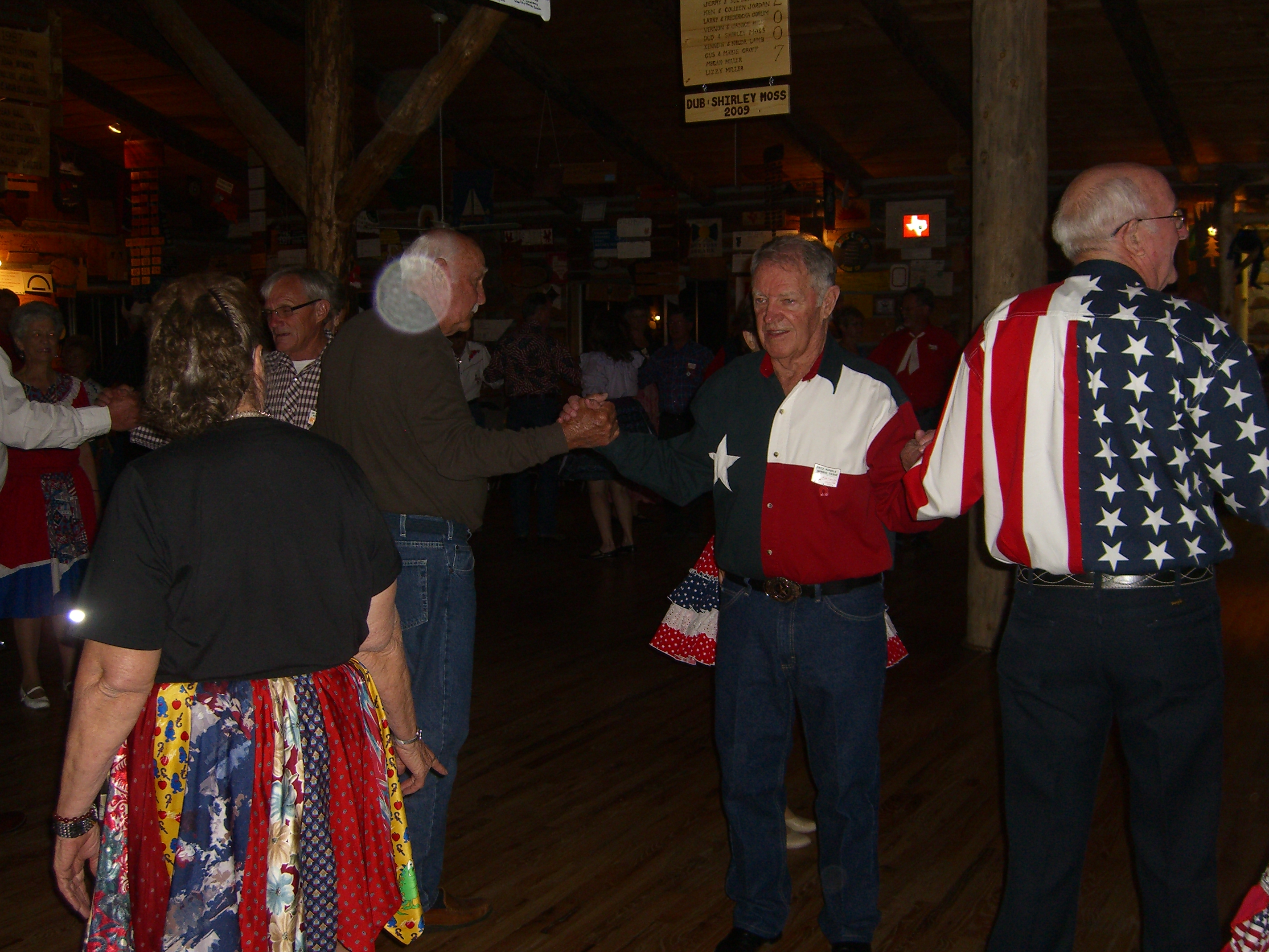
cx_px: 638
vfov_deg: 35.1
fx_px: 1503
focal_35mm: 41
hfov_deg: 45.8
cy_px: 504
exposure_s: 1/60
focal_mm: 7.9
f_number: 2.8
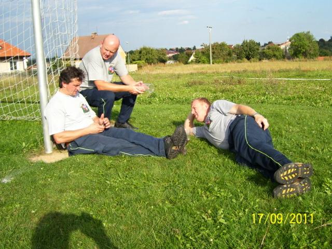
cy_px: 124
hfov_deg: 50.1
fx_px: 355
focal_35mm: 37
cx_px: 166
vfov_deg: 38.7
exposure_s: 1/350
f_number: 4.8
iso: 80
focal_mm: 6
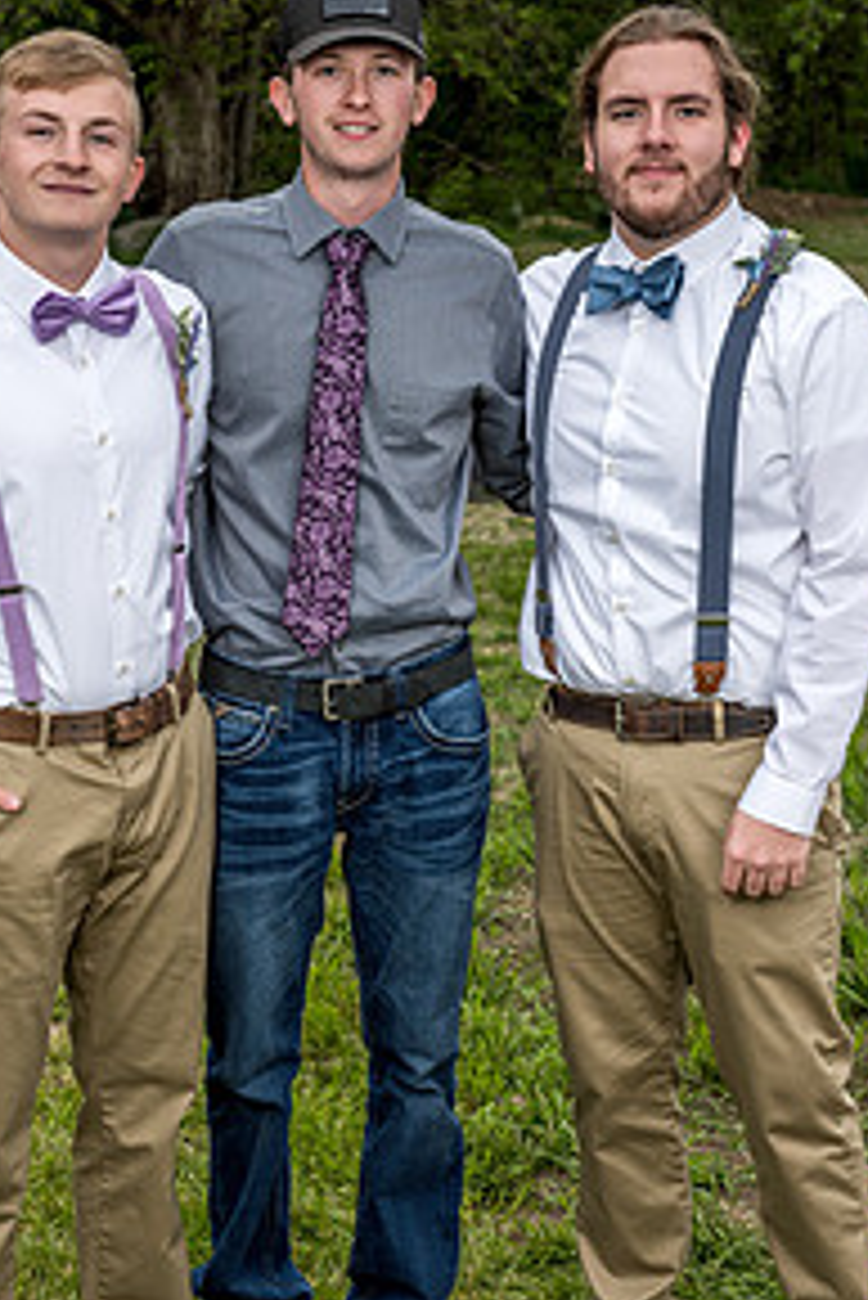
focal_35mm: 70
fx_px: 2528
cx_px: 351
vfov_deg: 28.8
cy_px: 702
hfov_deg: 19.5
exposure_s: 1/80
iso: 100
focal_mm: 45
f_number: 5.6
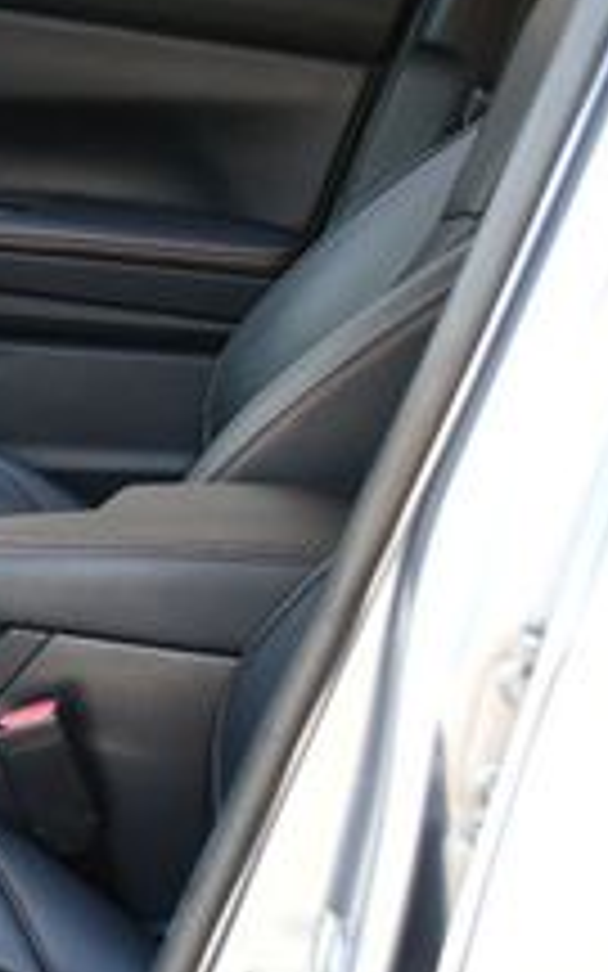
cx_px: -563
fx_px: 2890
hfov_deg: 11.0
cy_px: 675
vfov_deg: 19.0
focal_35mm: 109
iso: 560
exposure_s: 1/250
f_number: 3.5
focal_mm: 18
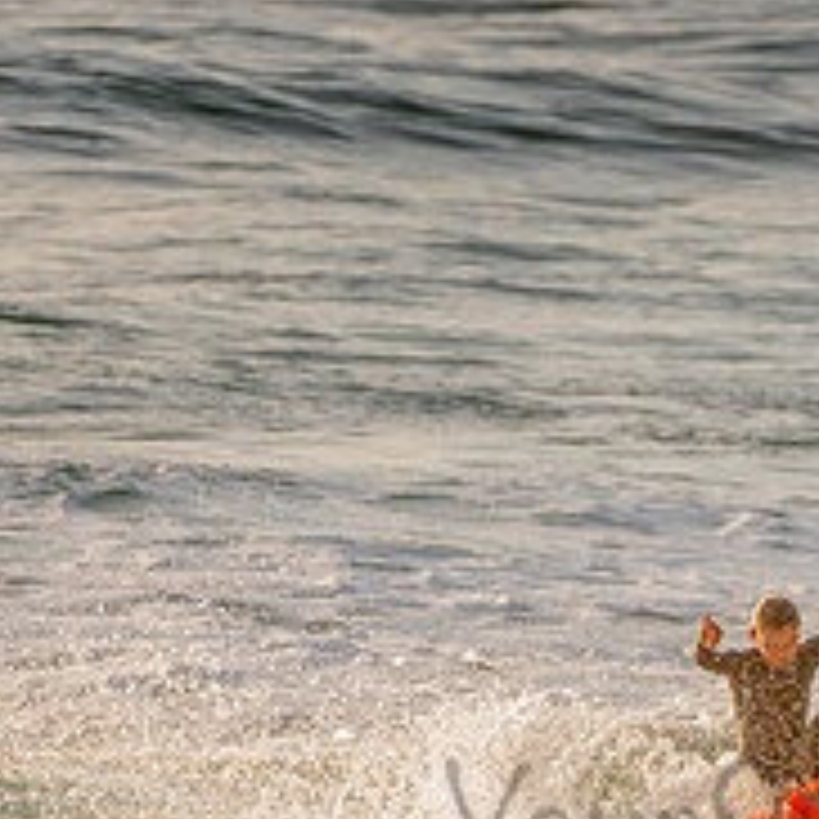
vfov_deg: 1.1
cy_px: 764
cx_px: 877
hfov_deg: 1.1
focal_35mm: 1660
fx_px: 44434
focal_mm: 500
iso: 220
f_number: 5.6
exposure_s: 1/2000
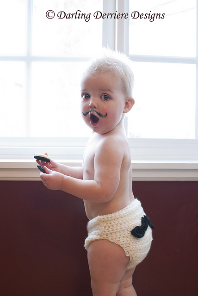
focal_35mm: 52
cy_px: 148
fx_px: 432
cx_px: 99
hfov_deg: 25.8
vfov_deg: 37.8
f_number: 2.5
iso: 400
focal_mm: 35
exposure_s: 1/50
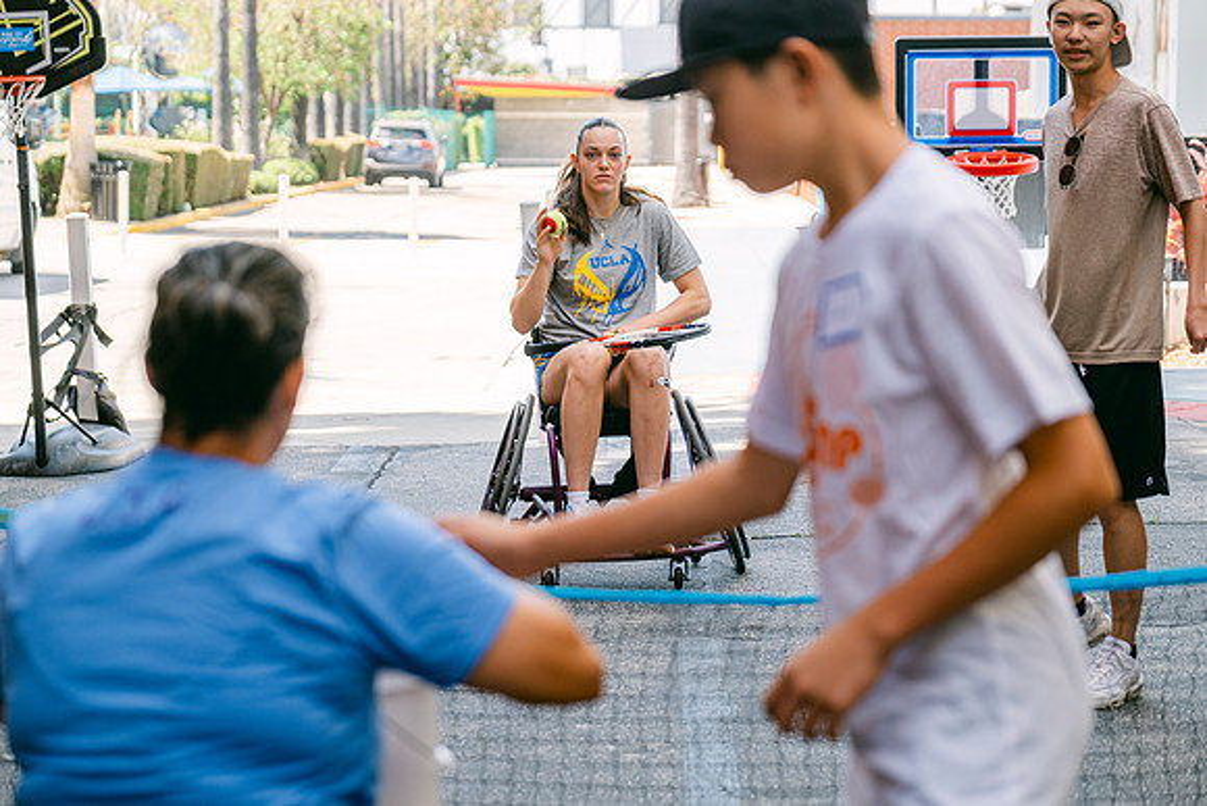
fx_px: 3588
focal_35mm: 107
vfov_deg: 12.8
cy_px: 403
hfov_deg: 19.1
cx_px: 604
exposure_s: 1/480
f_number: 2.8
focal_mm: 71.5
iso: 160
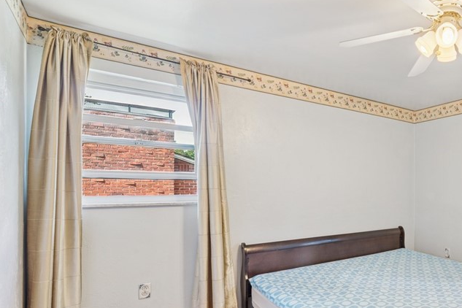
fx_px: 308
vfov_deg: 52.8
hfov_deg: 64.9
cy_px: 185
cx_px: 389
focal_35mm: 24
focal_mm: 14
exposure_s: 1/3
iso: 50
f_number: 11
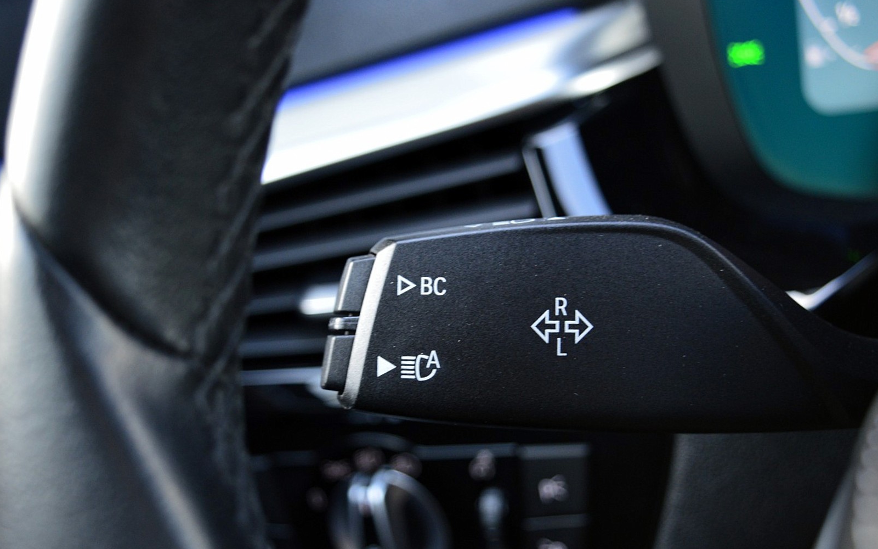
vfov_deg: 20.9
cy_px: 279
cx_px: 444
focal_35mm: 62
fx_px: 1483
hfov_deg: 33.0
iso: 800
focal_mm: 40
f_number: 5
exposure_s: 1/50
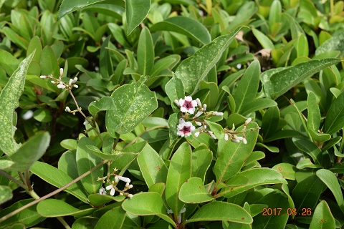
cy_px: 114
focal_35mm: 45
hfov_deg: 43.6
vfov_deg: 29.9
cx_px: 172
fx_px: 430
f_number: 9
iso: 200
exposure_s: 1/320
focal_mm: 30
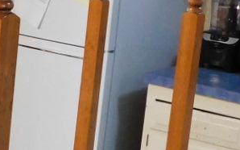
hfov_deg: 15.2
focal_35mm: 131
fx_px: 857
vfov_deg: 10.0
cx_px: -74
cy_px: 44
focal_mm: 4
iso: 400
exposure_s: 1/10
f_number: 3
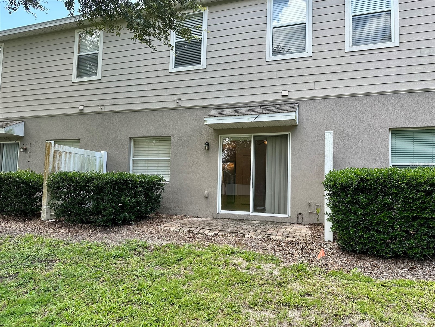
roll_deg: -1.5
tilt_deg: +4.7
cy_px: 164
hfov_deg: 71.6
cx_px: 218
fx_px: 302
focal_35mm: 24
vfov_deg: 56.8
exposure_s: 1/549
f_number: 1.78
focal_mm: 6.86
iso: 80
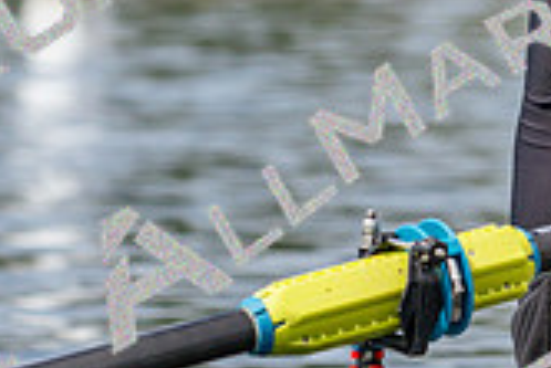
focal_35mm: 698
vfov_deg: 2.0
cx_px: 773
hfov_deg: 2.9
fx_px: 10692
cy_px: -161
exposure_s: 1/1600
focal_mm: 200
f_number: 5.6
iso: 320
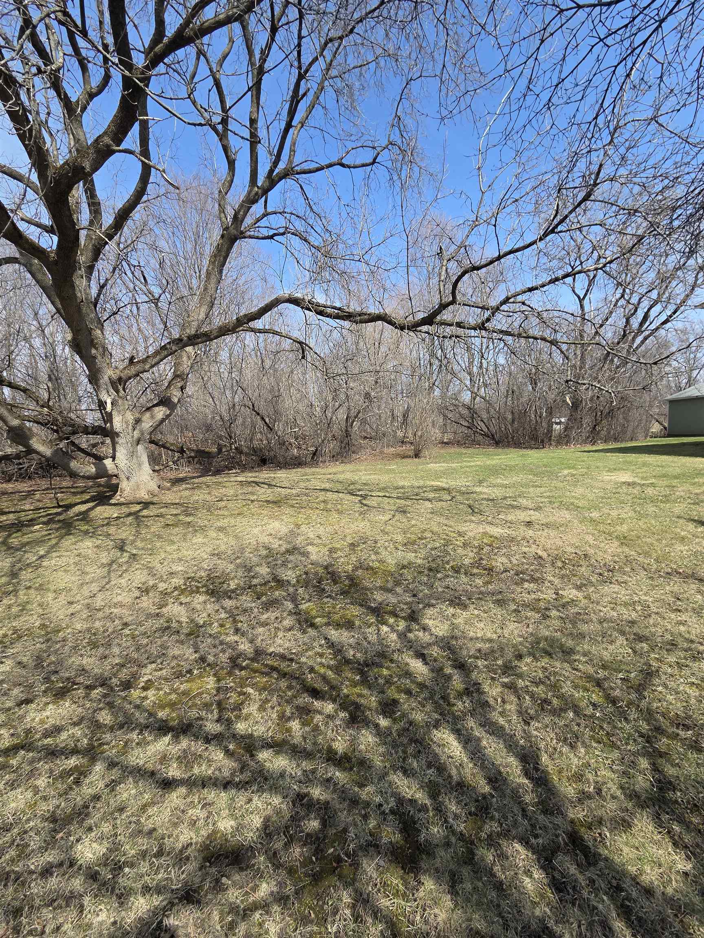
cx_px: 352
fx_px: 353
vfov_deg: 106.2
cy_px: 469
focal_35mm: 13
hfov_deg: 89.9
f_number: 2.2
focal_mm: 2.2
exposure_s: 1/1117
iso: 50
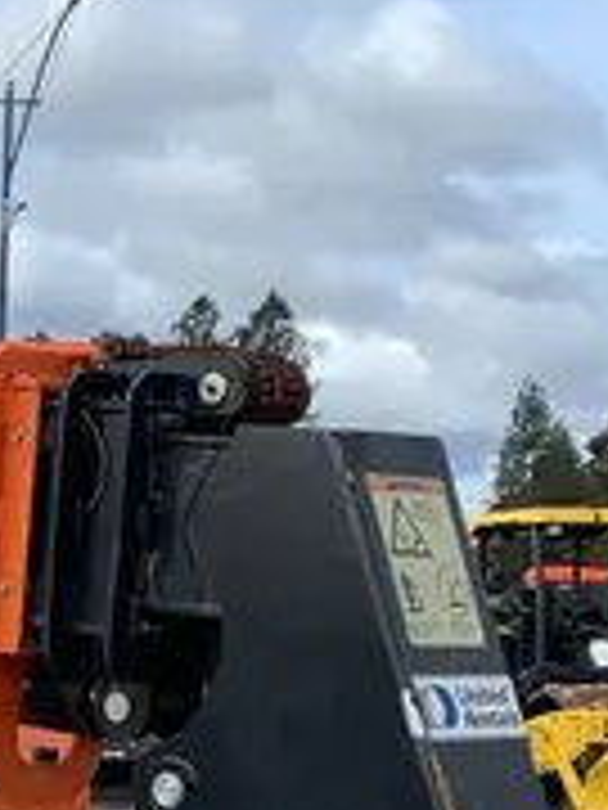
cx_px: -275
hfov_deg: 13.3
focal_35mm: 106
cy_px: 794
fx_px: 2482
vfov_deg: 18.1
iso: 25
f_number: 1.8
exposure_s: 1/1992
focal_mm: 4.25
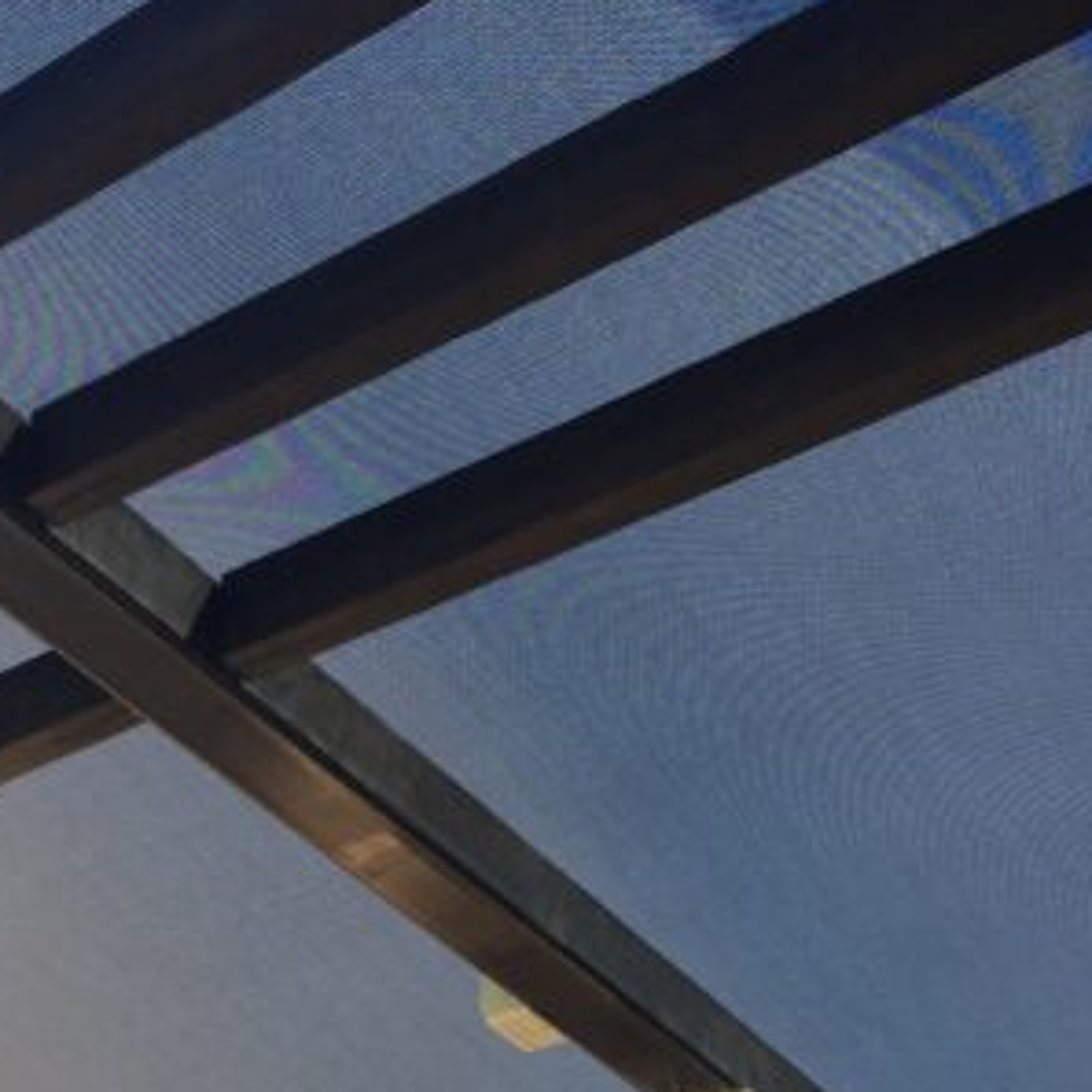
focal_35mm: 69
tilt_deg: +28.3
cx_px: 342
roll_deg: -1.4
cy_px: 1110
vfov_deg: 23.8
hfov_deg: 24.8
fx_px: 2463
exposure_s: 1/332
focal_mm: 4.15
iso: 32
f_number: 2.2
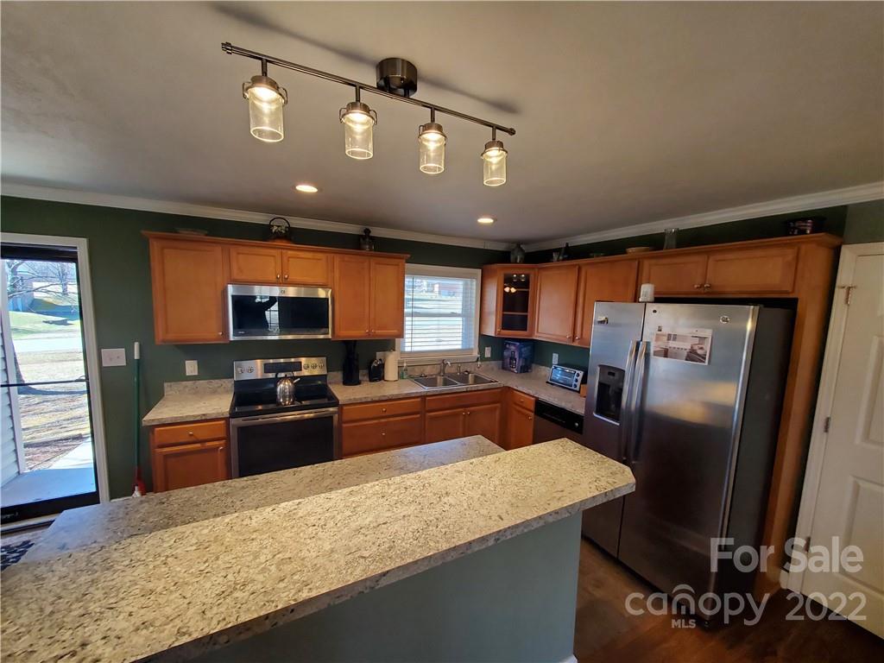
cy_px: 332
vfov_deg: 89.9
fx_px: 332
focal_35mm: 13
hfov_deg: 106.2
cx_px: 442
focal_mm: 1.8
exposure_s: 1/59
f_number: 2.2
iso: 125
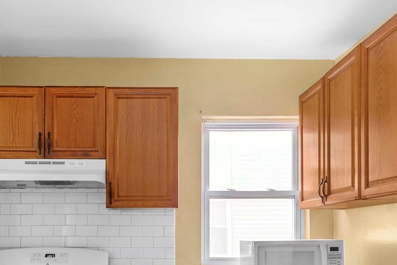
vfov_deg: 33.5
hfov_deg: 50.2
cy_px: 230
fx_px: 419
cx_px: 150
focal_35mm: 38
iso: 200
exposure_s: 13
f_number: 11
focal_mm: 17
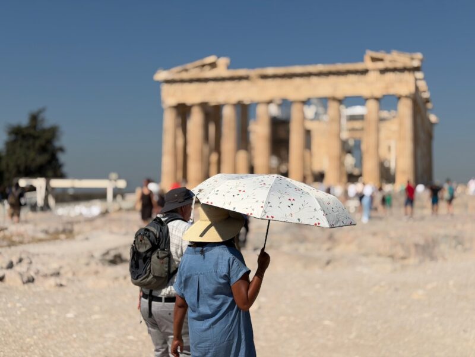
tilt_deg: +0.6
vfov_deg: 30.3
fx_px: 659
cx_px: 238
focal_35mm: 48
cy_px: 178
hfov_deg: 39.7
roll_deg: -0.1
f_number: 1.78
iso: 64
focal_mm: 6.76
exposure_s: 1/13333
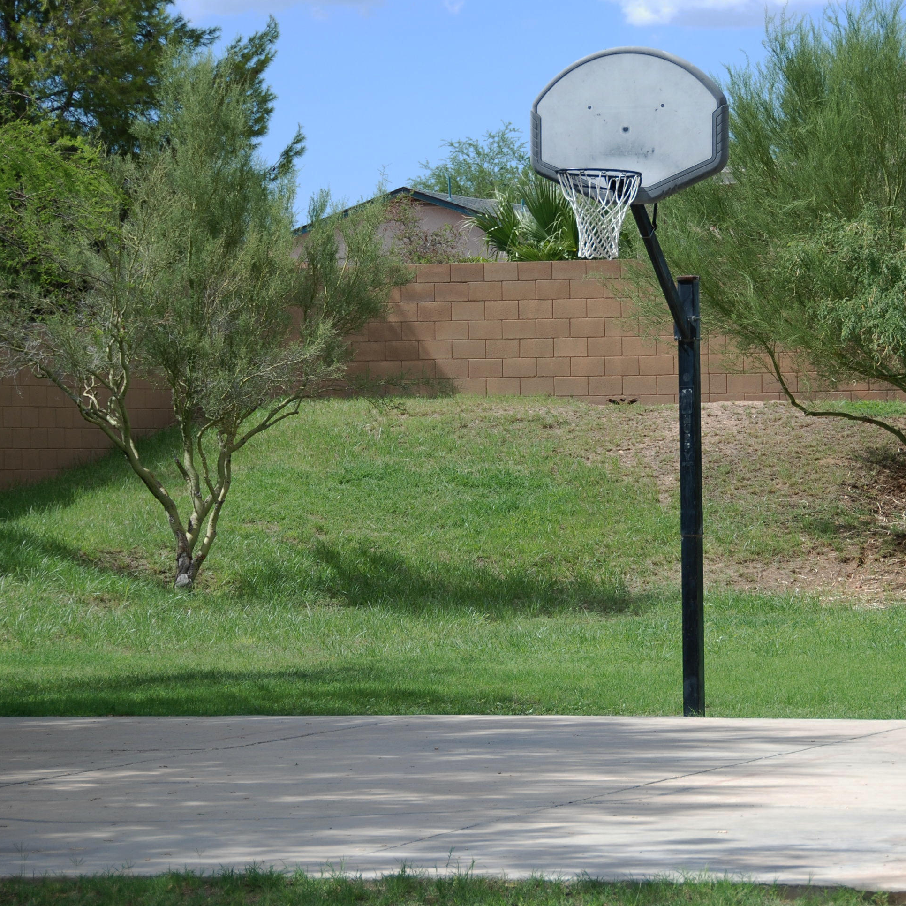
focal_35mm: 144
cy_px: 454
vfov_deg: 12.2
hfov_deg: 12.1
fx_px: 4253
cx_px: 624
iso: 160
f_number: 5.6
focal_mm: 75
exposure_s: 1/500
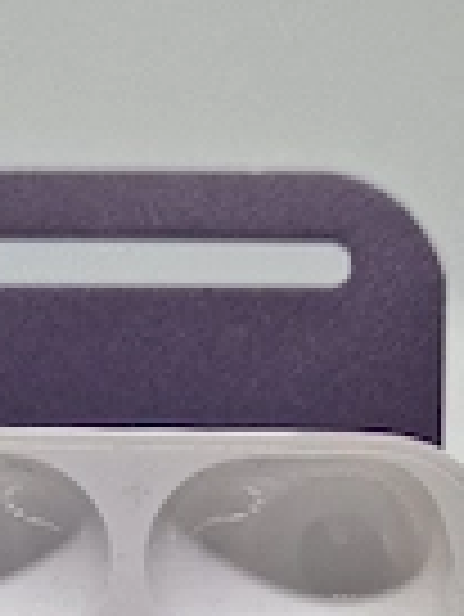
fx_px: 1196
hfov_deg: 21.9
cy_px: 679
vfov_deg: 26.6
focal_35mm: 67
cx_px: 149
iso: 50
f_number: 1.8
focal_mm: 6.4
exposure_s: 1/182
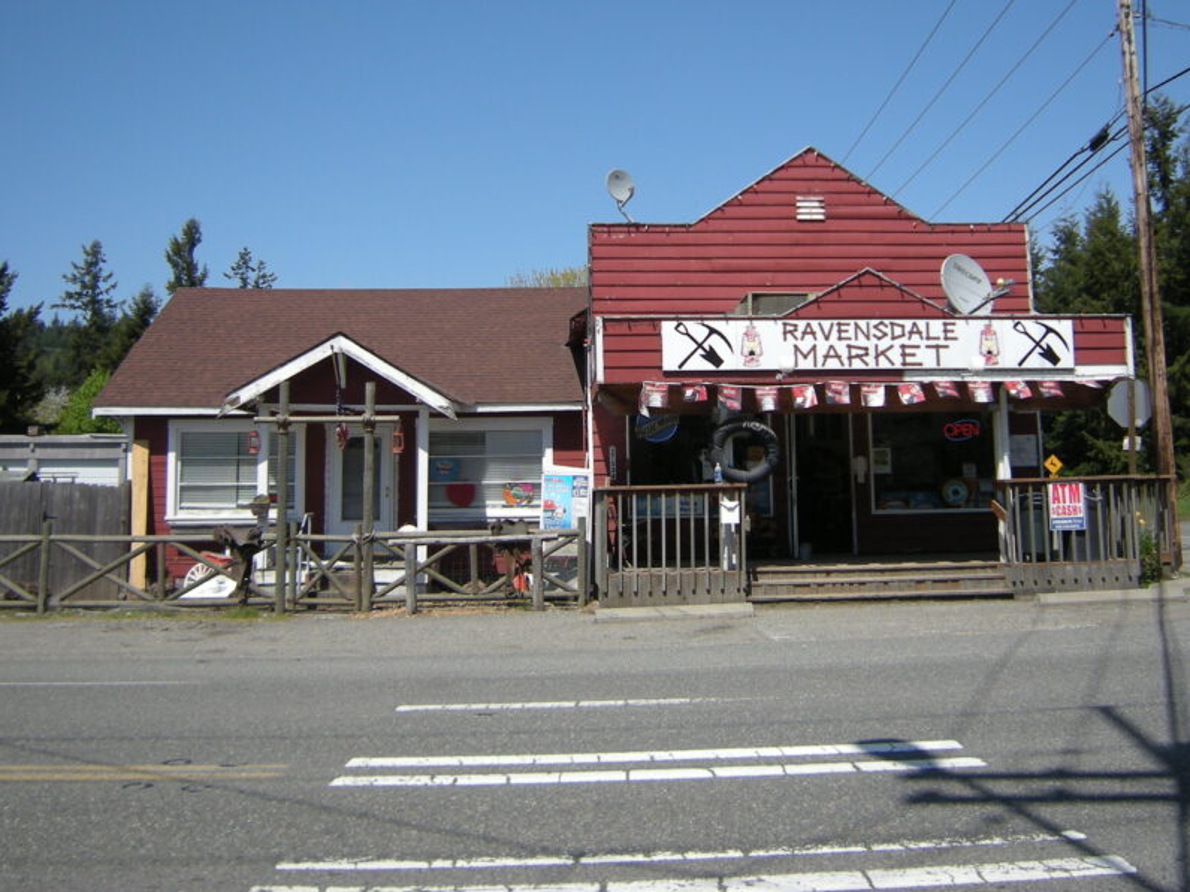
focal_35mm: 36
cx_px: 596
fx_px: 1238
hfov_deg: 51.4
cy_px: 320
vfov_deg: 39.3
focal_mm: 4.7
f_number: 5.6
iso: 64
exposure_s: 1/312
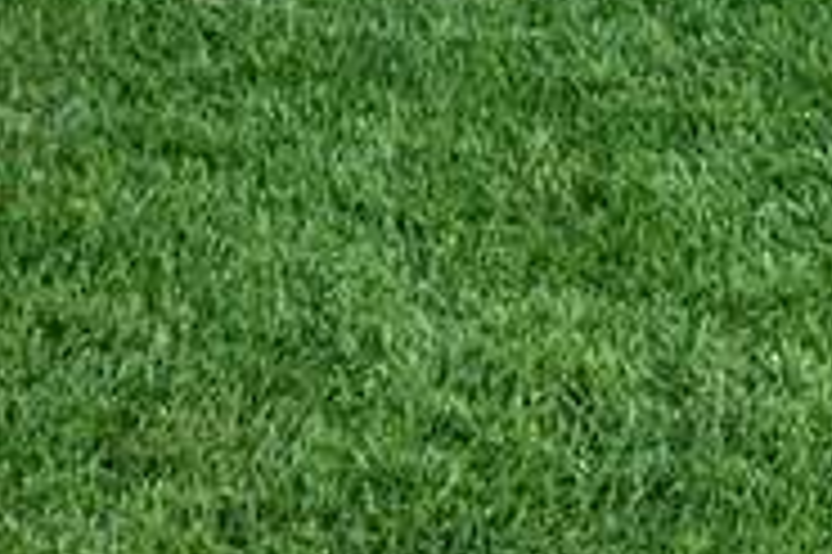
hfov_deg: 9.6
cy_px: -1509
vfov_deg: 6.3
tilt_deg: +2.5
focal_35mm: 187
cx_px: 2114
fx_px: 4318
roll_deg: +0.9
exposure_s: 1/171
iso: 25
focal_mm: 4.25
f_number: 1.8
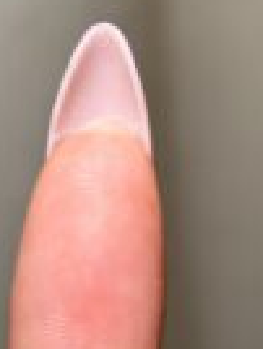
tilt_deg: -40.1
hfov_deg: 9.6
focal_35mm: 155
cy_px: 276
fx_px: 1565
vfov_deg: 12.7
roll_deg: +5.4
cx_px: 81
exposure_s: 1/92
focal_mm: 5.96
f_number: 1.6
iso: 50
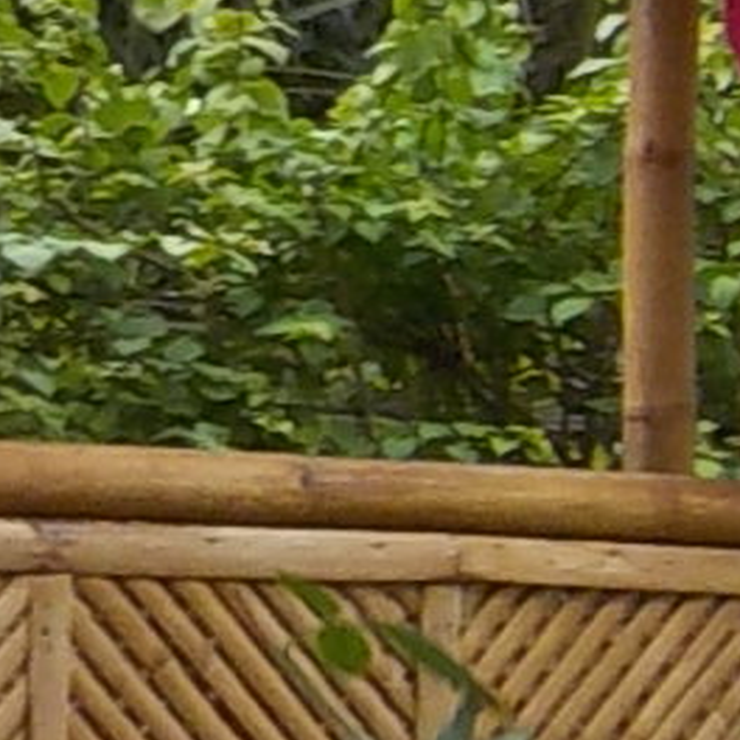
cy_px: 199
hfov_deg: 6.9
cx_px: 2186
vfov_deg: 7.7
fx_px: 5514
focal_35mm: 228
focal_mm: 4.1
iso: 125
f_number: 3.3
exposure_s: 1/100
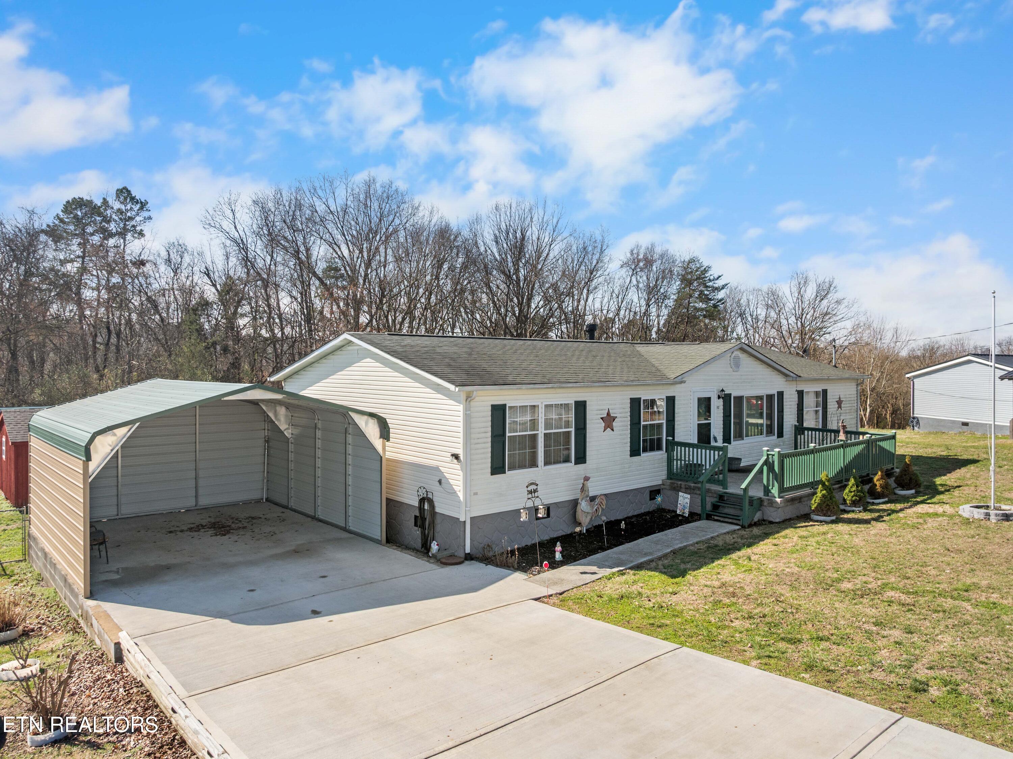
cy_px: 380
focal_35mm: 24
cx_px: 506
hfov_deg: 71.6
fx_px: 702
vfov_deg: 56.8
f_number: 2.8
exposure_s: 1/1000
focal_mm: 12.29
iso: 100
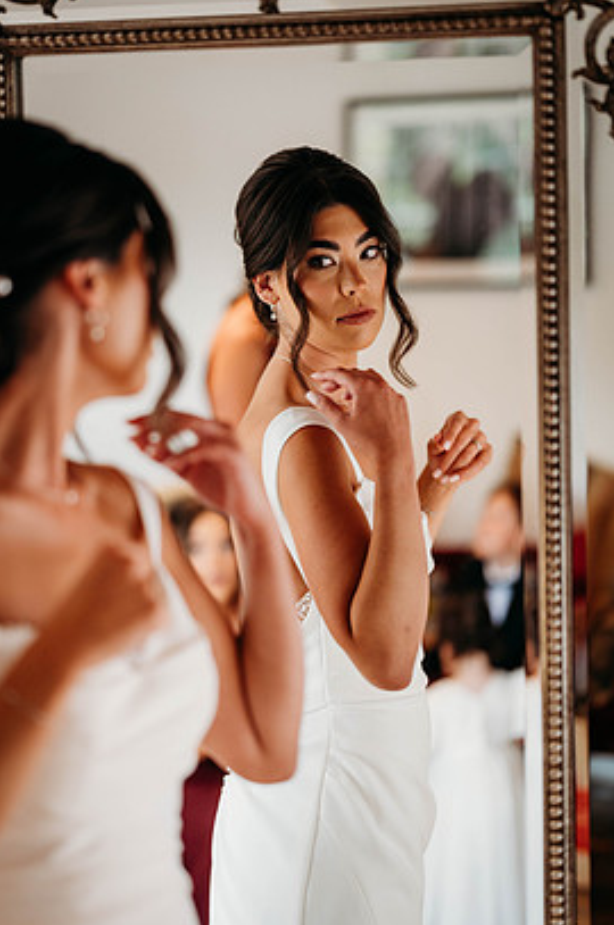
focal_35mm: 94
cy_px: 459
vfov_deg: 21.7
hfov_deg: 14.5
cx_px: 301
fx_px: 2413
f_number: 1.8
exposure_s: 1/200
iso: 320
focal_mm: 85
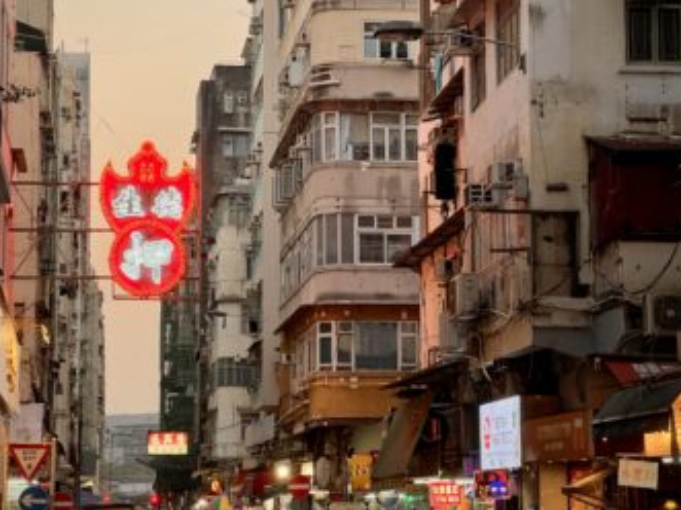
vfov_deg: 15.9
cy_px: 243
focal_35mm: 93
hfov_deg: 21.1
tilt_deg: +8.3
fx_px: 1829
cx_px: 329
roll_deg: +0.3
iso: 200
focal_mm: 9
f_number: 2.8
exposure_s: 1/100
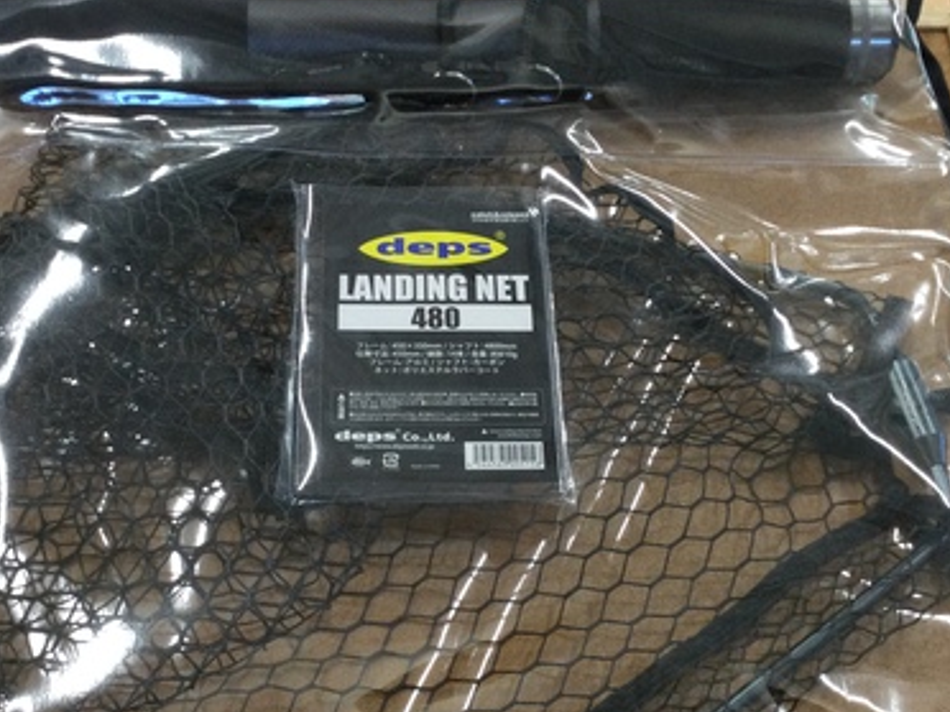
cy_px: 439
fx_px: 1372
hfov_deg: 38.1
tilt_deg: -62.7
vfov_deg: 29.0
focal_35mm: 50
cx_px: 419
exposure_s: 1/30
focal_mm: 3.3
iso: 40
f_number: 2.4
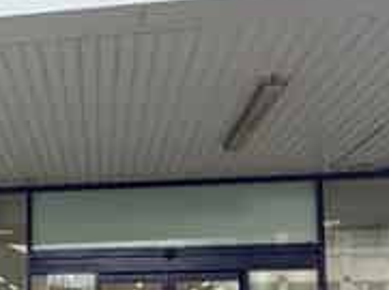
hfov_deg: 34.7
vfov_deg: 26.6
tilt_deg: +4.1
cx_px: 15
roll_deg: -0.1
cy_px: 306
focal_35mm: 51
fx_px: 572
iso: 50
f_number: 2.2
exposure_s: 1/121
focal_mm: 2.22
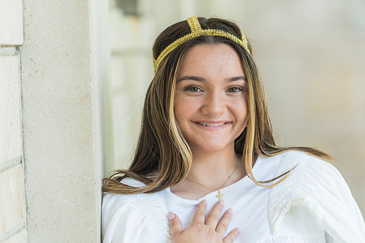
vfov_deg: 7.1
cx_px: 211
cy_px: 126
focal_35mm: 193
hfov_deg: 10.7
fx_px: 1956
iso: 320
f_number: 3.5
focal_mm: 155
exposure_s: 1/125
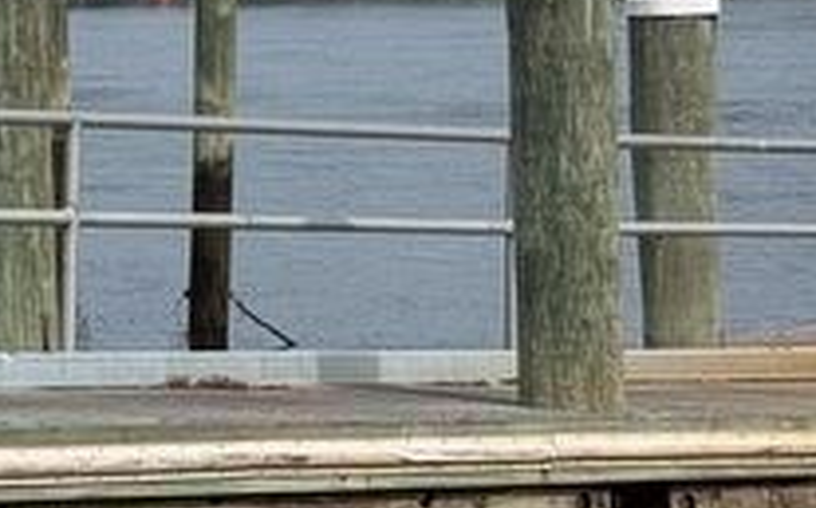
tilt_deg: +0.1
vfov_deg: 6.6
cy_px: 51
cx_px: -717
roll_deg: +0.9
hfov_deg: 10.0
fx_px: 4377
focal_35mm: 197
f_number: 1.78
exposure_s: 1/5587
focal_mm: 6.76
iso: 64
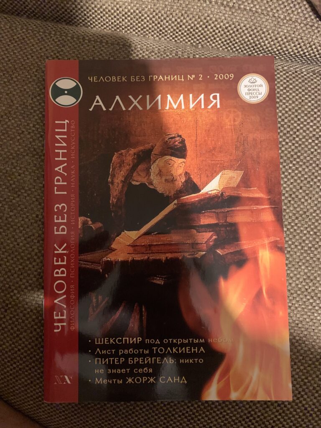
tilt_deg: -85.9
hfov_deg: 53.1
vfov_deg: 67.3
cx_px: 160
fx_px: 321
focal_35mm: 26
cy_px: 214
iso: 640
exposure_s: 1/25
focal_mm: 4.25
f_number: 1.8
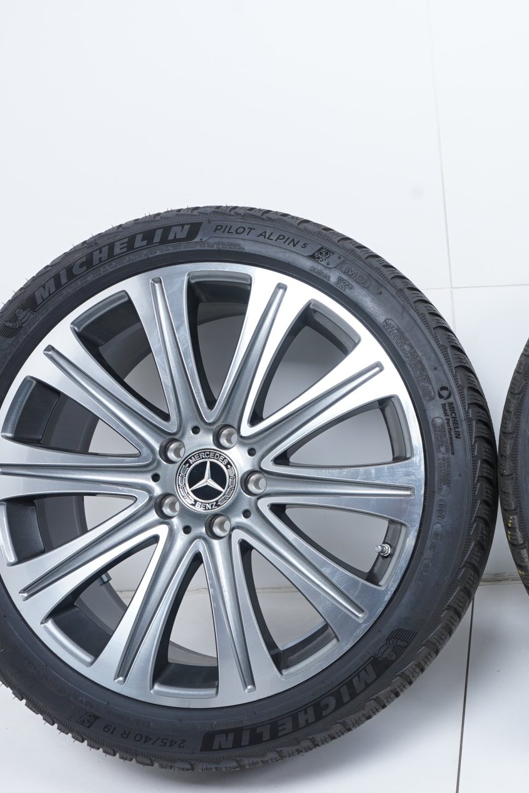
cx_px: 505
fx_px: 1035
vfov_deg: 41.9
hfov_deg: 27.3
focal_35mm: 47
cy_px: 398
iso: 250
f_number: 7.1
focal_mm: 31
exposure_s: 1/100
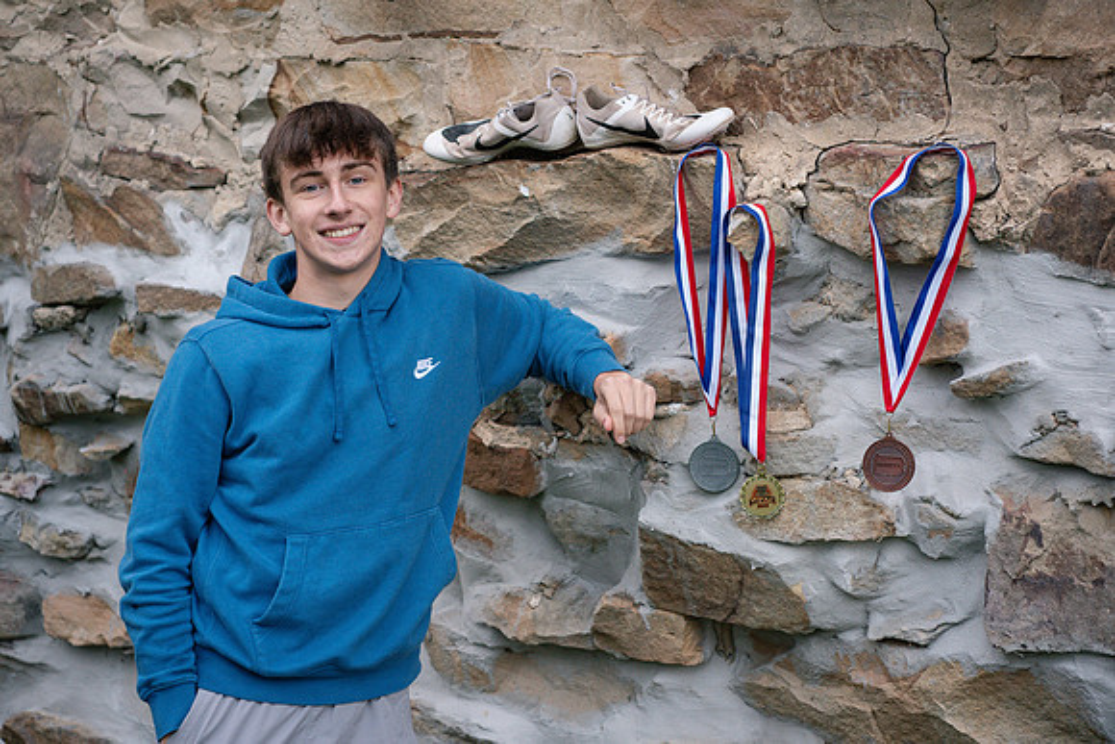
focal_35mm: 93
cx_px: 601
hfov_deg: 21.9
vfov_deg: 14.7
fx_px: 2874
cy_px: 347
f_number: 3.5
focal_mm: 85
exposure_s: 1/160
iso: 800
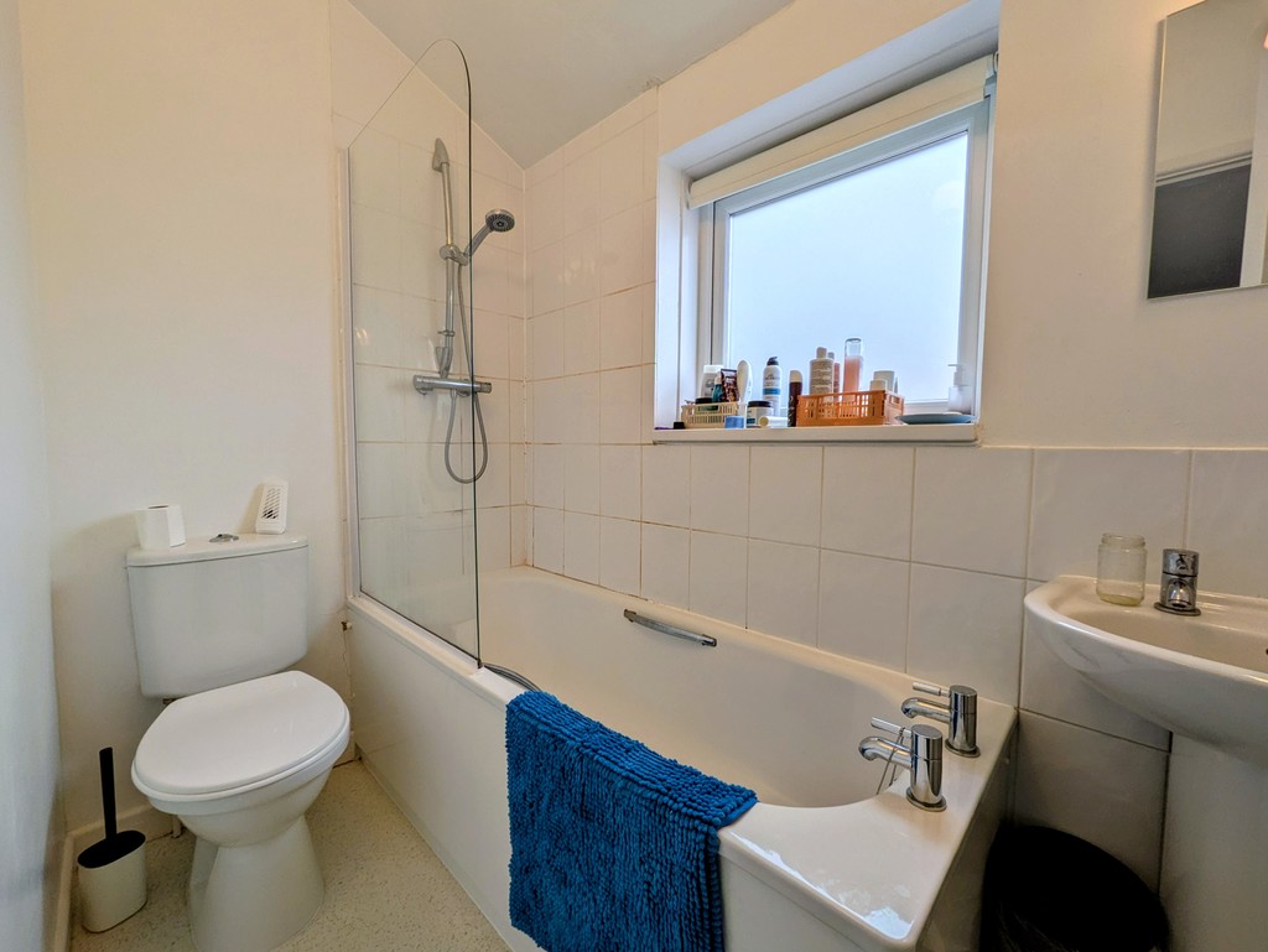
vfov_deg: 85.7
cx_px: 634
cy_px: 476
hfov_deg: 102.0
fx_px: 513
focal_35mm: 14
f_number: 2.2
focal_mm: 1.83
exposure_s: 1/187
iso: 46
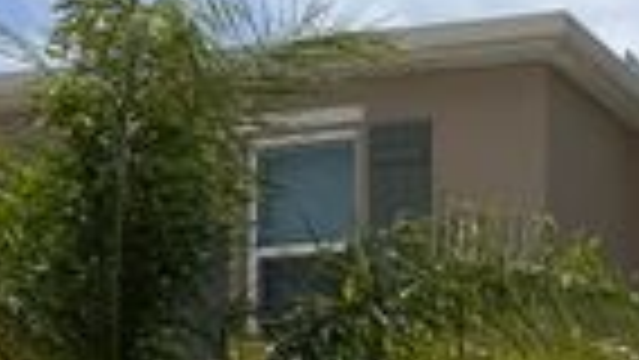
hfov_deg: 19.4
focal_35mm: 92
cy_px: 776
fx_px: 1559
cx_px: 1030
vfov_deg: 11.5
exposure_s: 1/10309
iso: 80
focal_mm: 6.76
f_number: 1.78
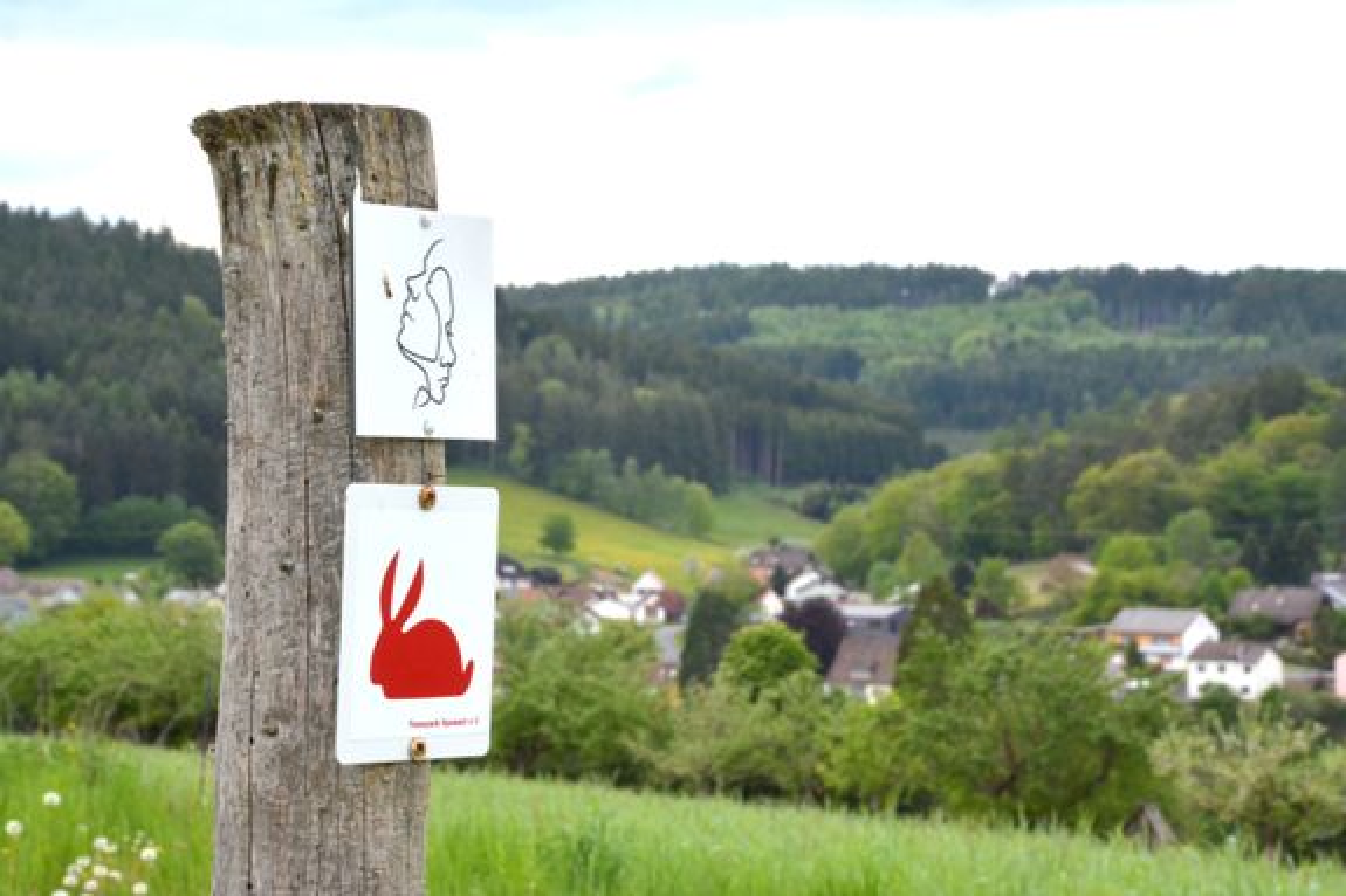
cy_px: 448
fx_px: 4205
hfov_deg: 18.2
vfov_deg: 12.2
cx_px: 673
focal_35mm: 112
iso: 800
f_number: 22
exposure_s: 1/125
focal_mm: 75
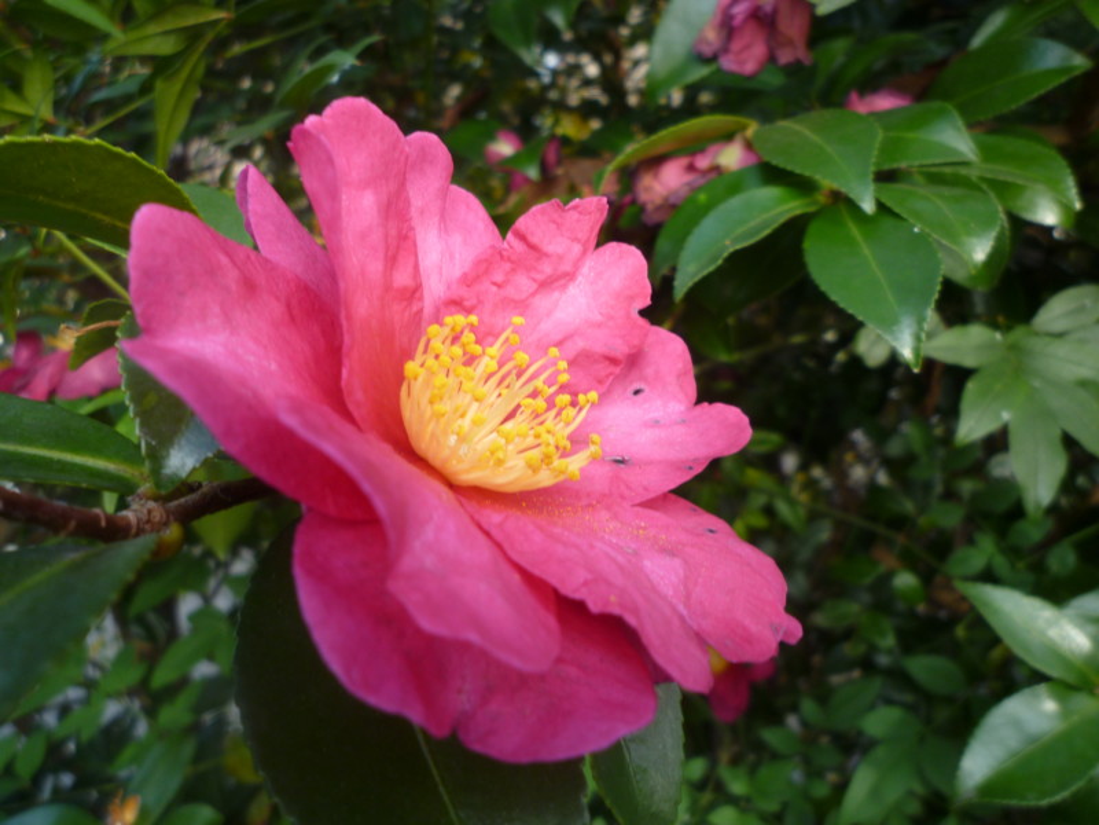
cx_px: 550
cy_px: 412
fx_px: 794
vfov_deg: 54.9
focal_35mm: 25
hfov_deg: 69.4
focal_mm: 4.4
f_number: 2.8
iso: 80
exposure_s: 1/60
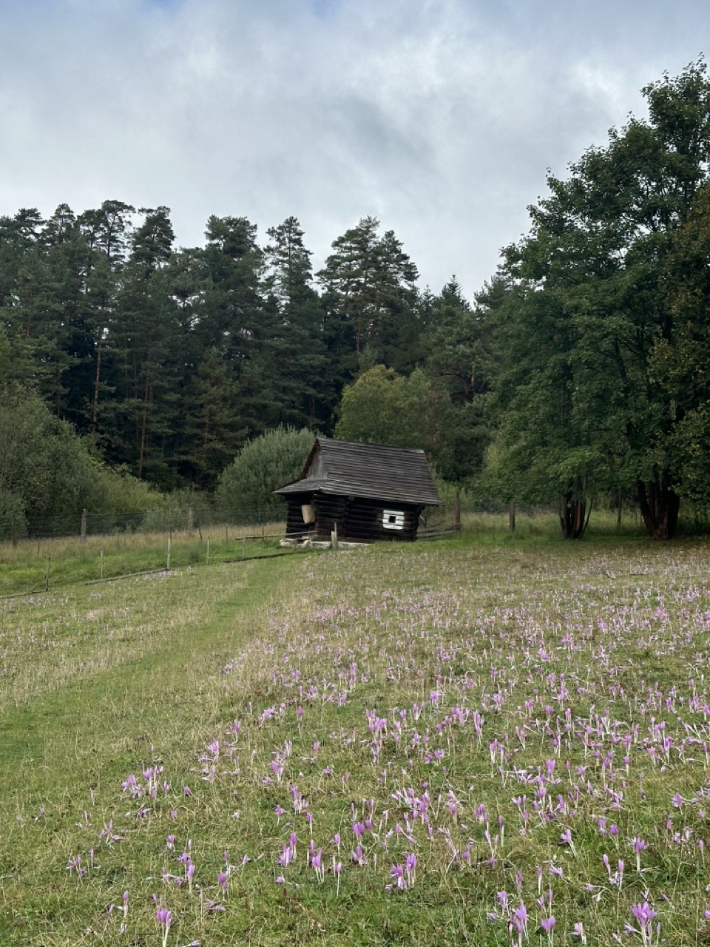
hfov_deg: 30.3
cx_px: 355
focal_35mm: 48
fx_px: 1313
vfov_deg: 39.7
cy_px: 474
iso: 64
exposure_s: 1/5556
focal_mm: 6.86
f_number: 1.78
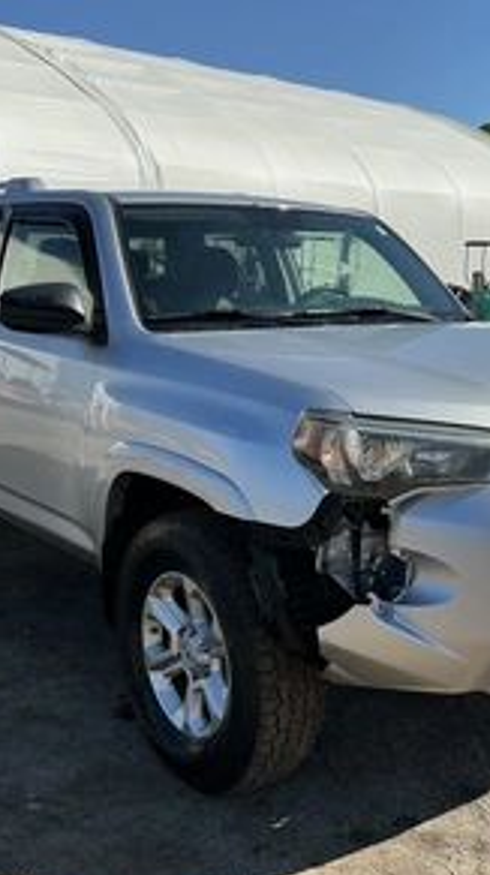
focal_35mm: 42
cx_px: 301
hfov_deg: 28.2
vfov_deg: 48.4
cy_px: 448
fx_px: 973
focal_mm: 3
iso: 25
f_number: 1.8
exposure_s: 1/2227
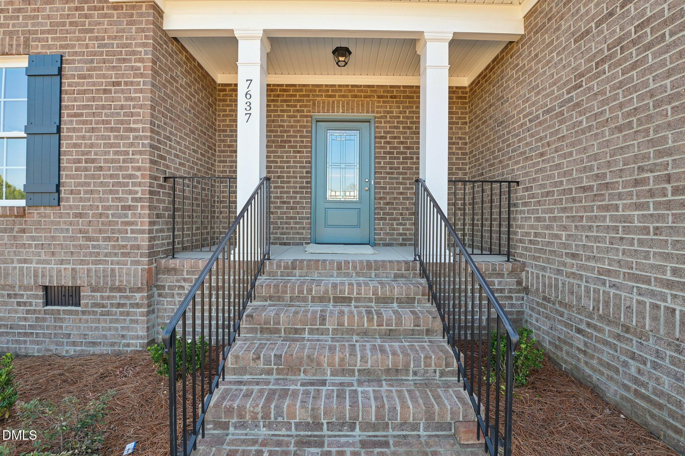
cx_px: 342
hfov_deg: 104.3
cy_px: 228
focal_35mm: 14
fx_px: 266
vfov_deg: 81.2
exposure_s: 1/30
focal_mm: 14
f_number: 9
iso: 200
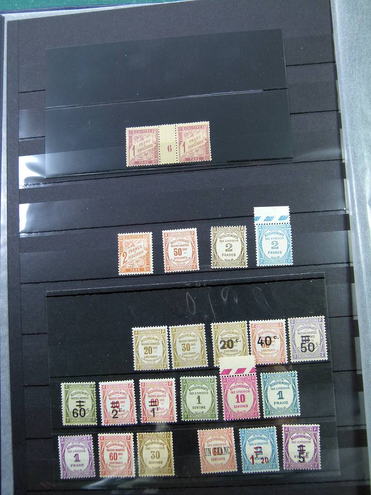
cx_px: 186
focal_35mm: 40
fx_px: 572
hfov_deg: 36.0
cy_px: 248
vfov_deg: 46.8
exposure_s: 1/60
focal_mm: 7.3
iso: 160
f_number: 3.1
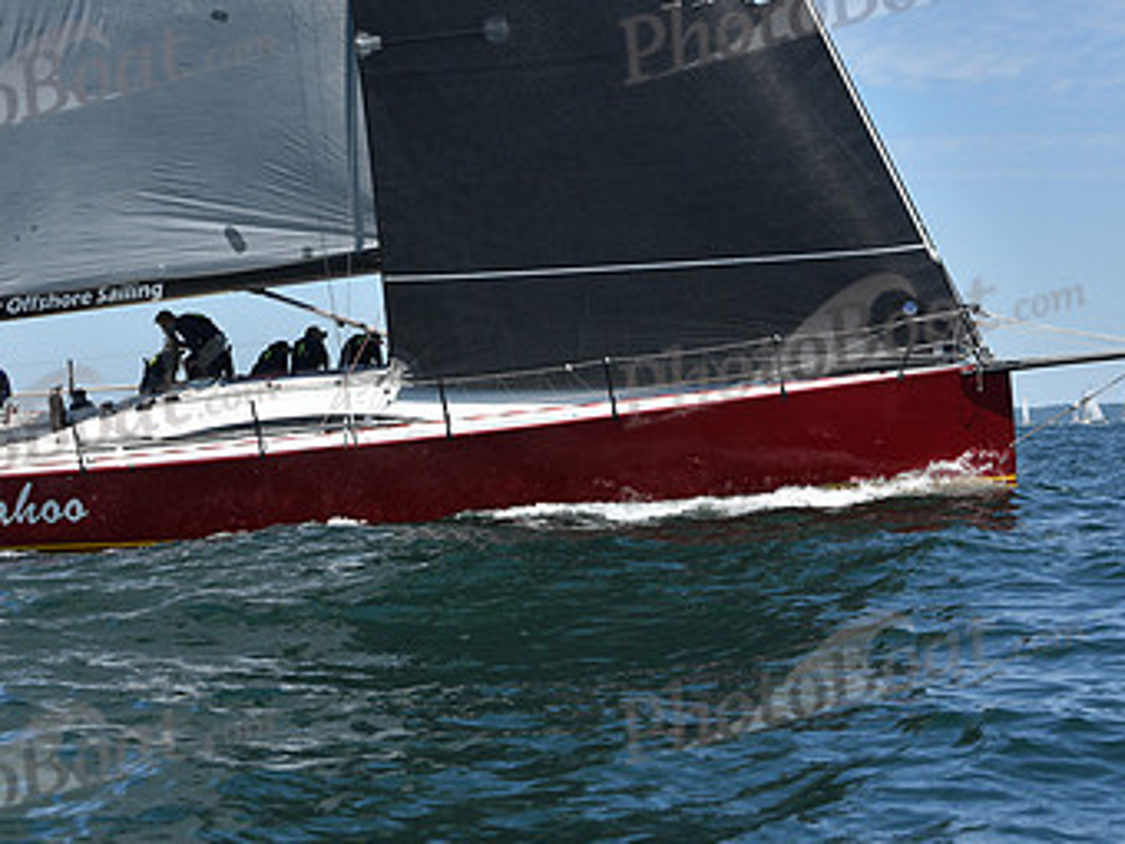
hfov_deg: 17.1
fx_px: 3737
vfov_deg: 12.8
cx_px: 450
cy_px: 217
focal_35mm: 115
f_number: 8
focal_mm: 70
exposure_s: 1/1000
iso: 250
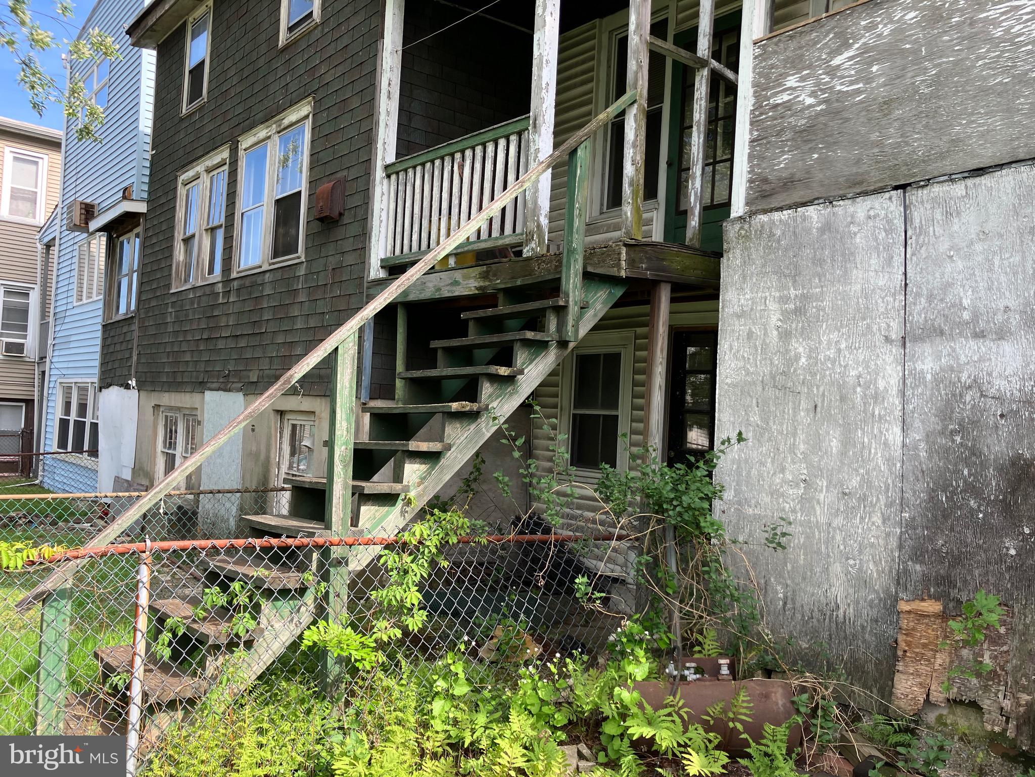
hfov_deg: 63.4
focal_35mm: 28
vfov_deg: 49.7
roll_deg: -2.4
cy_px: 388
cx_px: 518
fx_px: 837
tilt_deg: +1.0
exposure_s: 1/268
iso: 32
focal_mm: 3.99
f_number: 1.8
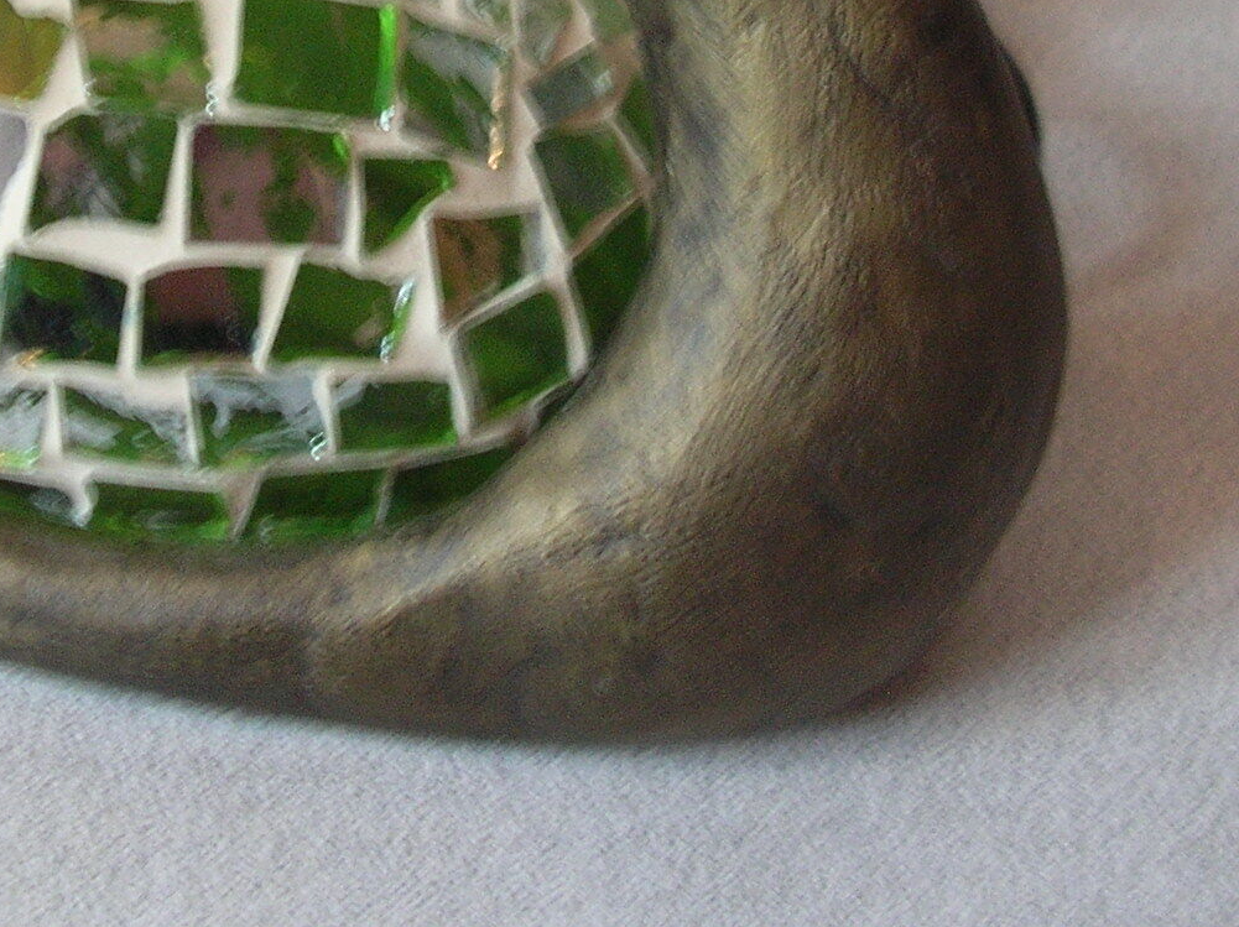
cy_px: -82
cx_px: 338
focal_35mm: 80
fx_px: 2861
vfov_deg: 17.8
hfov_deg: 24.2
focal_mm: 5.8
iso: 89
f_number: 2.8
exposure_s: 1/5.8
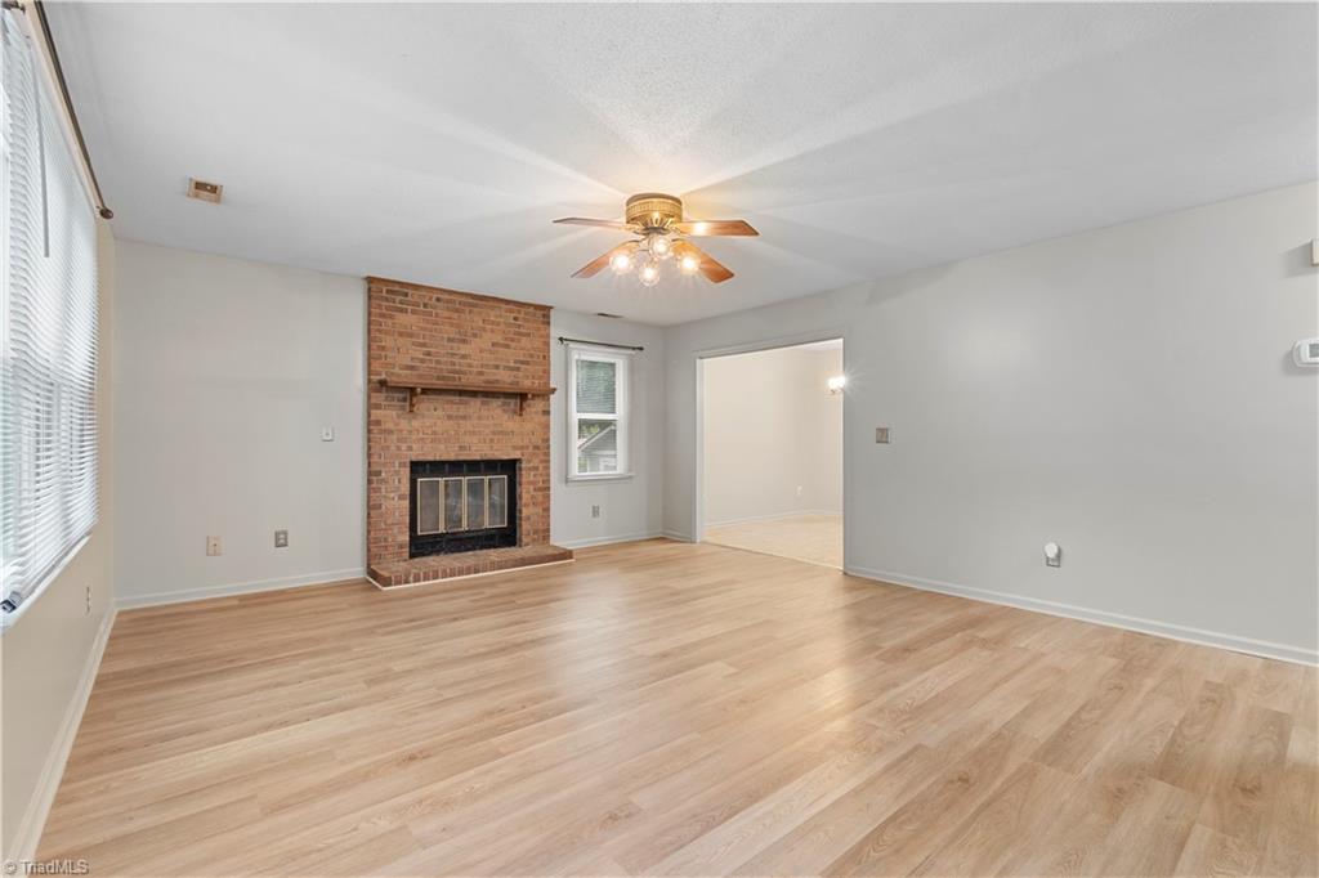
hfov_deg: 95.0
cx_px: 660
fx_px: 604
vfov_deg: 72.0
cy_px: 439
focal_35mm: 16
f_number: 9
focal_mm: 11
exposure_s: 1
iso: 250
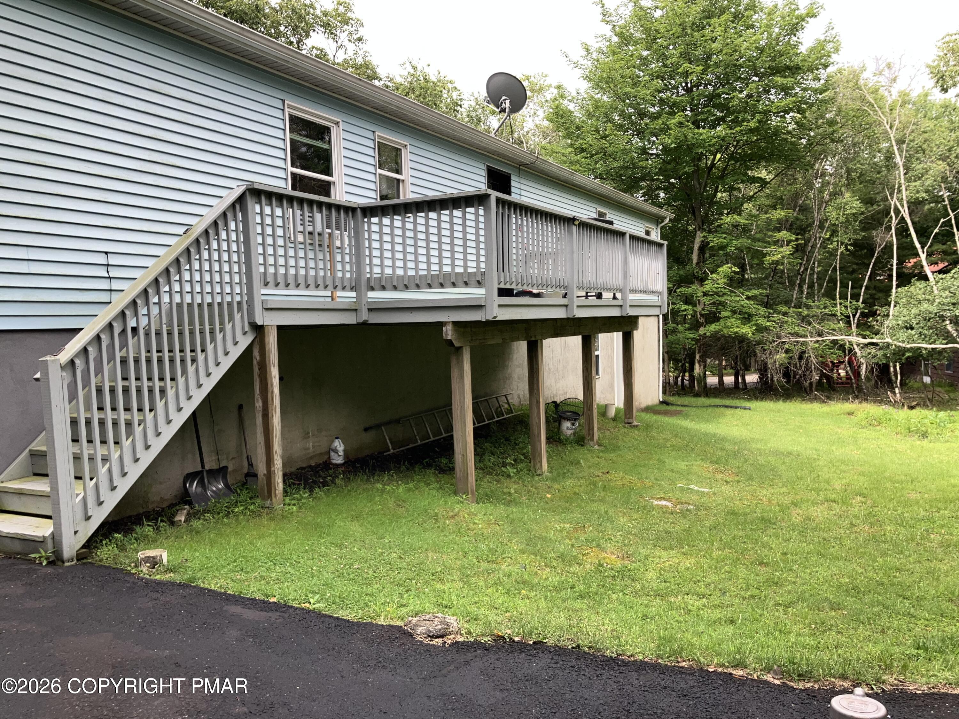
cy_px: 360
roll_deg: +2.6
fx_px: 776
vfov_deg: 49.7
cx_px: 480
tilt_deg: -3.2
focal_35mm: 28
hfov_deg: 63.4
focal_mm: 3.99
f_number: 1.8
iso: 25
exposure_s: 1/476
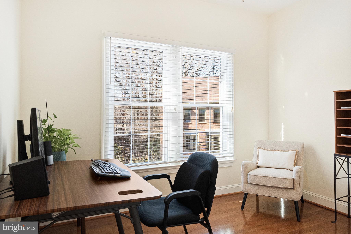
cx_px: 176
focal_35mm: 24
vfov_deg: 53.1
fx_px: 234
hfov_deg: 73.7
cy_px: 117
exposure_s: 1/50
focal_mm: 16
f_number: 8
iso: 1250
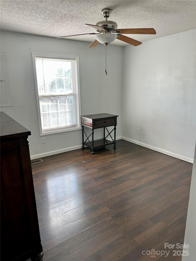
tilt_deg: -13.2
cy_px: 130
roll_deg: -0.1
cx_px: 98
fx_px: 181
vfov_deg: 71.6
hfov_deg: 56.8
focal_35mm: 24
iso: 80
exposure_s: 1/121
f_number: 1.78
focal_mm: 6.86
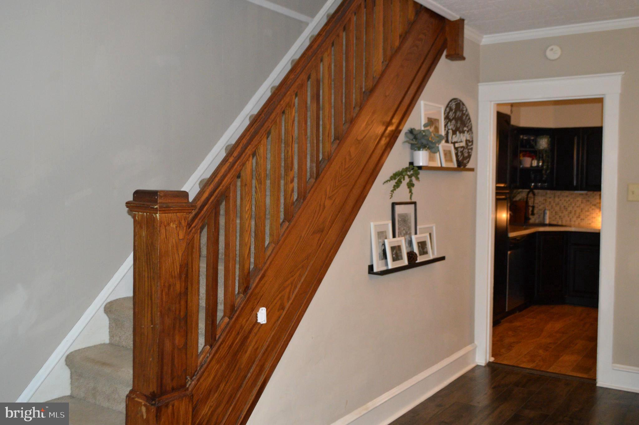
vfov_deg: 36.8
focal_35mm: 36
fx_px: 638
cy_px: 212
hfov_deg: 53.2
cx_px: 320
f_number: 4
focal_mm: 24
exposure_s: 1/60
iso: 1600
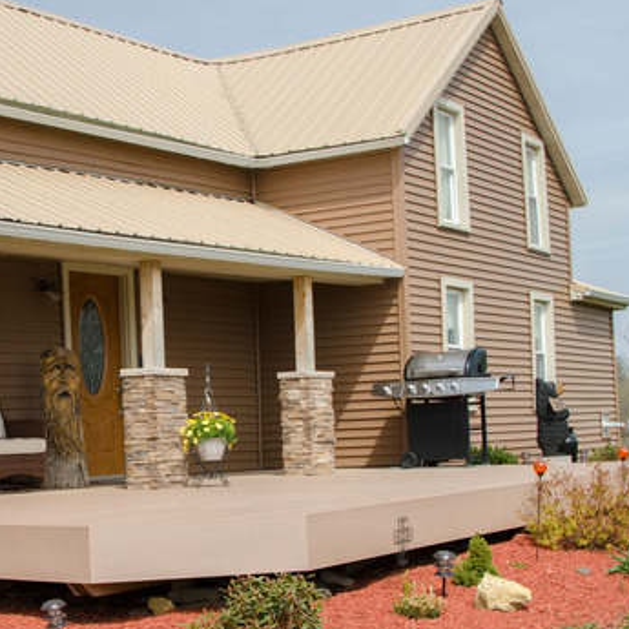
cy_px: 372
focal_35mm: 66
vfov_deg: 26.1
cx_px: 201
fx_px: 1357
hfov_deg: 25.9
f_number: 13
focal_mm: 28
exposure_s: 1/640
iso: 400
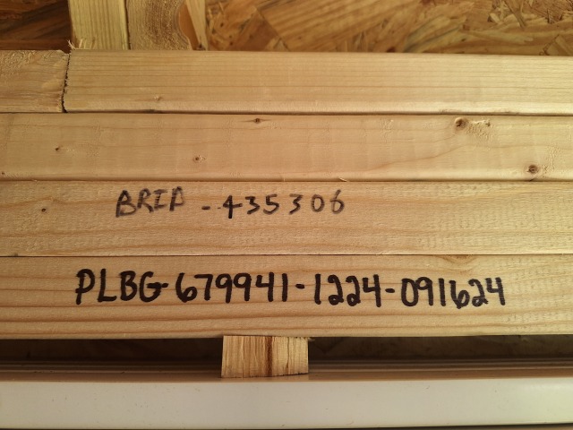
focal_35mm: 23
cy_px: 215
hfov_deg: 73.9
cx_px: 286
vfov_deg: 58.9
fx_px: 381
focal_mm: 5.54
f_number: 1.8
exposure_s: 1/152
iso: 40
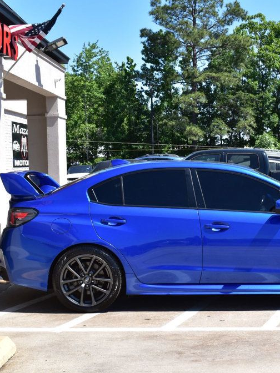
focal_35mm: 64
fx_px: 687
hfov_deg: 22.8
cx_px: 211
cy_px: 185
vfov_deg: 30.4
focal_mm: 29
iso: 400
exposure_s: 1/400
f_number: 11
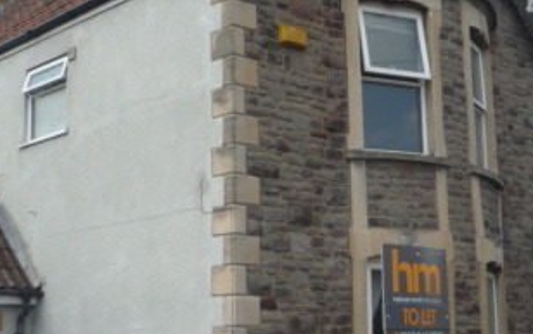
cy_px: 220
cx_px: 254
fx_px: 959
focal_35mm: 66
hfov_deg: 31.0
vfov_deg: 19.7
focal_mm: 4.4
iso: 100
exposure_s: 1/640
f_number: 3.5
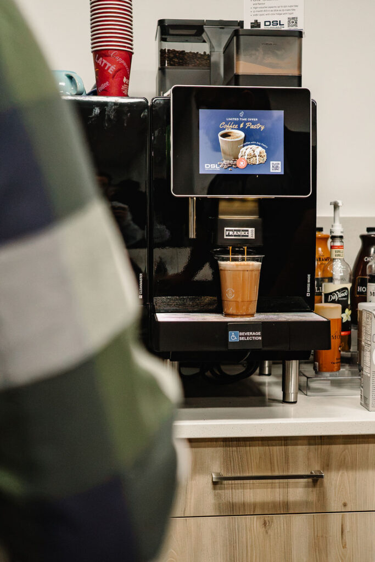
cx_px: 214
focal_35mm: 53
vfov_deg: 37.8
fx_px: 820
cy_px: 281
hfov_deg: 25.7
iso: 12800
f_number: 2.8
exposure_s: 1/4000
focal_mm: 35
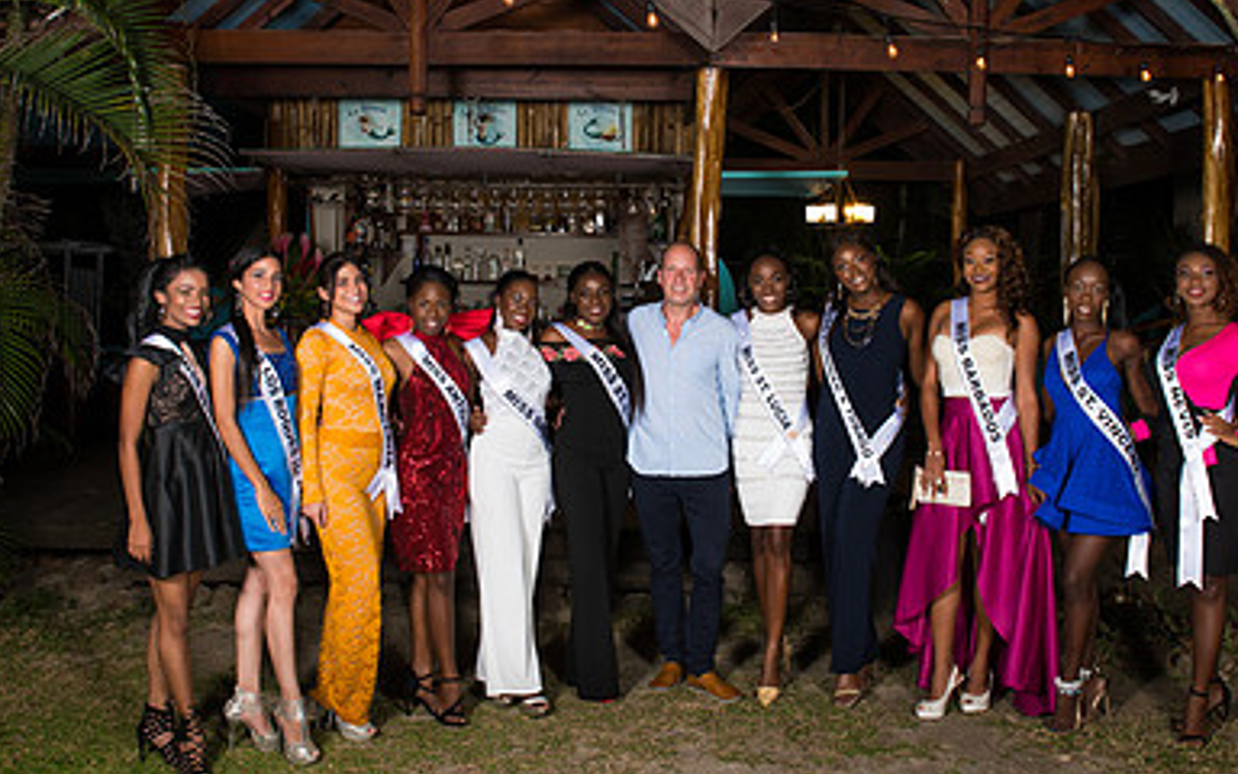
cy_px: 318
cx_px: 606
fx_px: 1248
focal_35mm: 37
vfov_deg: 34.3
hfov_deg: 52.7
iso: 500
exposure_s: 1/80
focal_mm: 24
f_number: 5.6
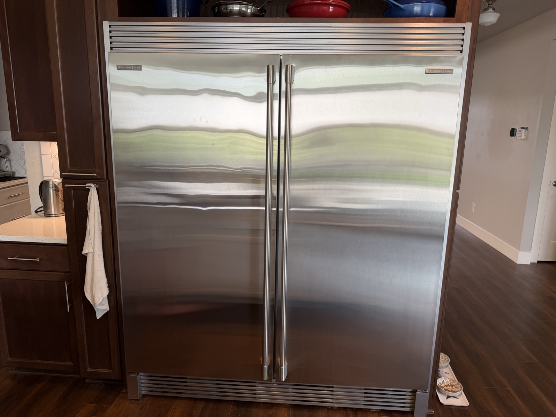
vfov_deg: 56.8
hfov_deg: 71.6
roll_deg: -1.7
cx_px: 278
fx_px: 385
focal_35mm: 24
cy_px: 208
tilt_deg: -12.9
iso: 125
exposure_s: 1/60
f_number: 1.78
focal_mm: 6.76
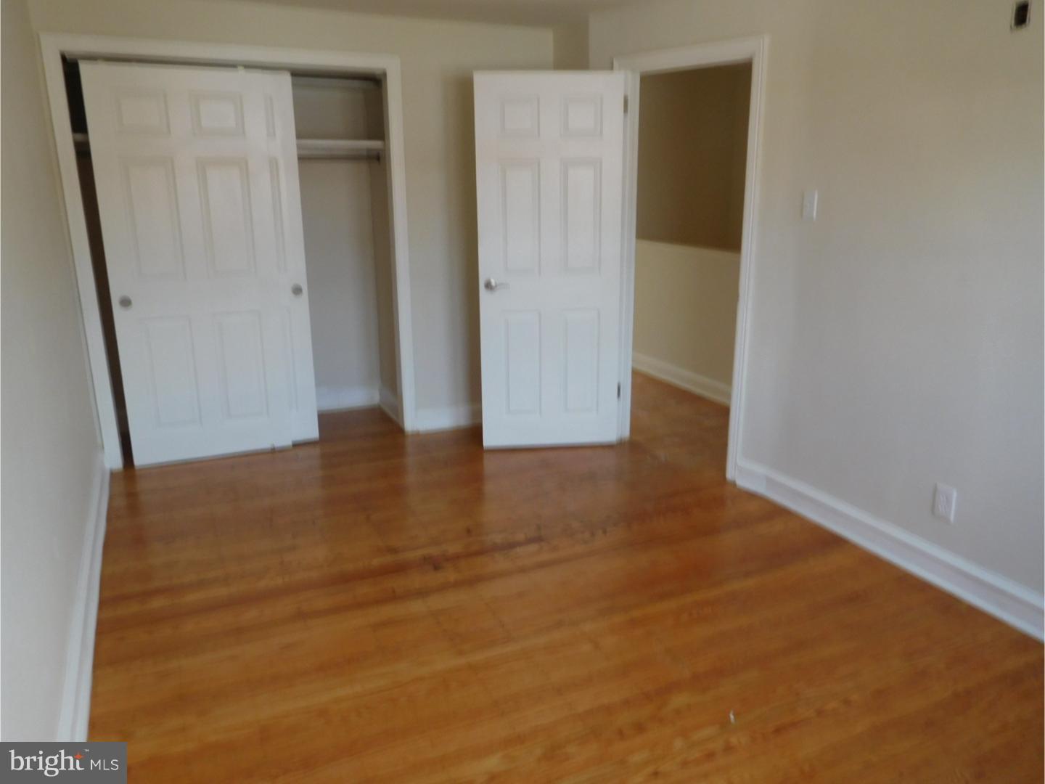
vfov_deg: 54.9
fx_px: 755
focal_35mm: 25
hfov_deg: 69.4
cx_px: 522
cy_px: 392
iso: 125
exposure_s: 1/50
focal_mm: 4.5
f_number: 3.4
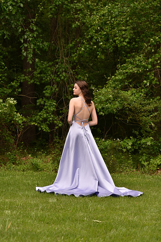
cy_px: 121
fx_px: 570
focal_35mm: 85
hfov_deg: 16.1
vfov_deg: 23.9
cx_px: 80
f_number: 6.3
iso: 200
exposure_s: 1/320
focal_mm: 85
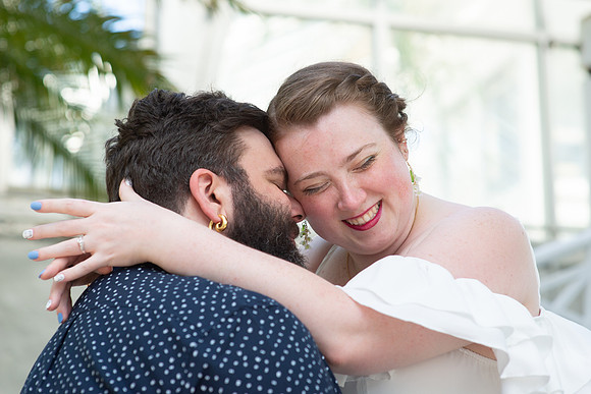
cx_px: 313
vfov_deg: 15.2
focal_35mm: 90
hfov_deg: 22.6
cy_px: 185
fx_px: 1478
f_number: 3.5
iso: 400
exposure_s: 1/320
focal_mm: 85
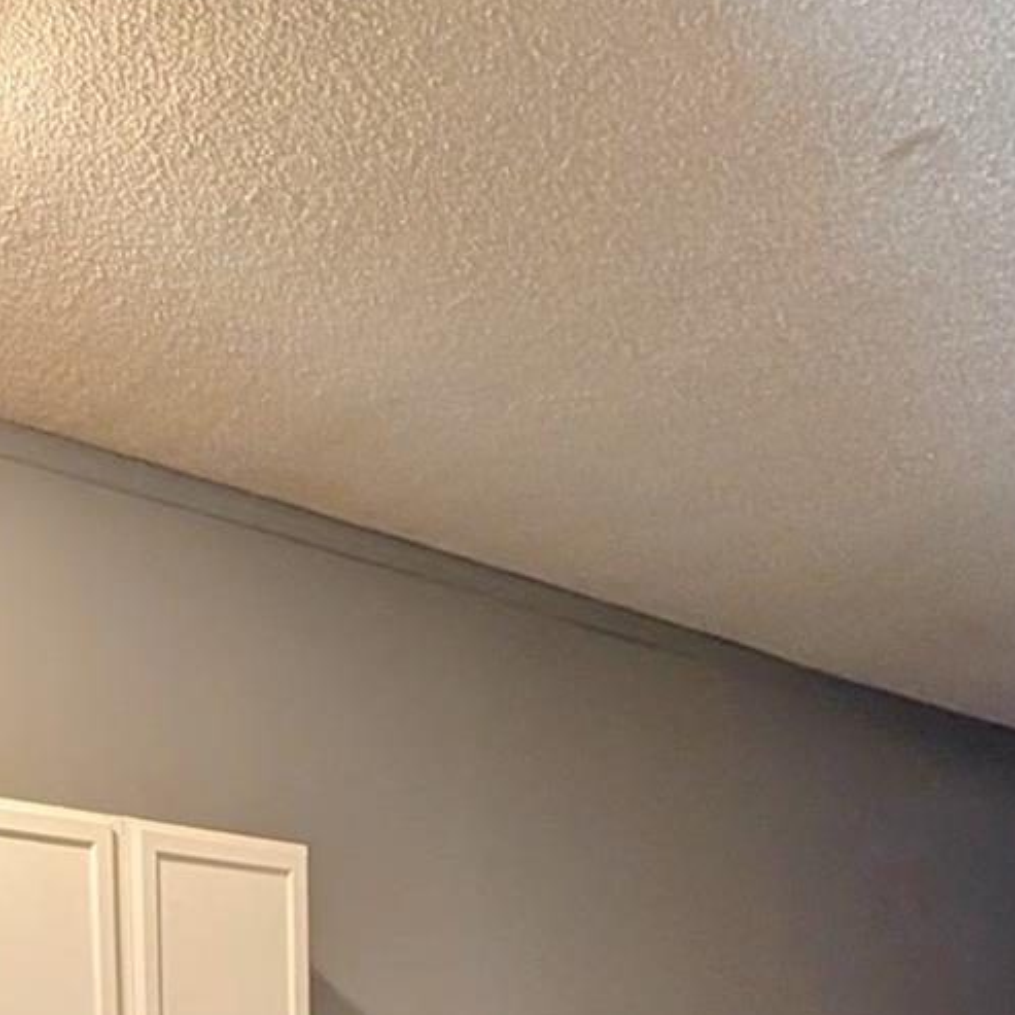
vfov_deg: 26.3
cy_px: 1571
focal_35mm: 44
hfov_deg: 36.7
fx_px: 1460
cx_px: 172
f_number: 1.7
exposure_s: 1/60
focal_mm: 2.02
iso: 290
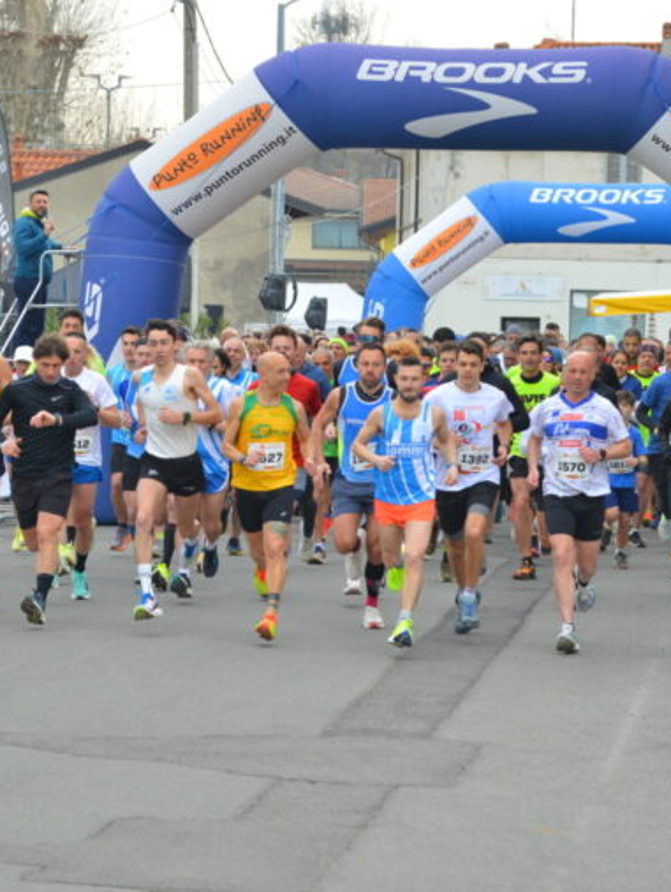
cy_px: 449
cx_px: 468
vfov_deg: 12.1
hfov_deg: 9.1
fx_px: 4208
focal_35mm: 163
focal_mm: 112
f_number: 7.1
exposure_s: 1/500
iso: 720
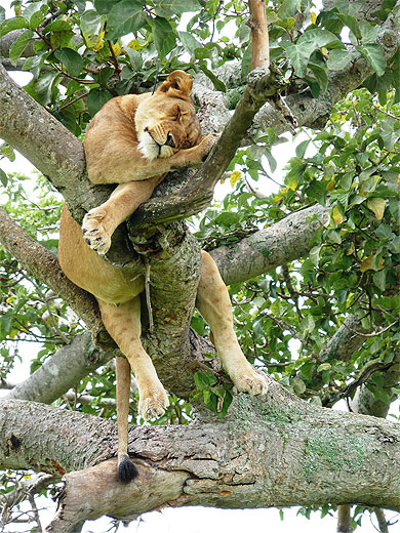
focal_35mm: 243
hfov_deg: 6.1
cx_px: 200
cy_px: 266
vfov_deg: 8.1
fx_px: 3744
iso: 80
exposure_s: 1/100
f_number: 3.7
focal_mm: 43.3
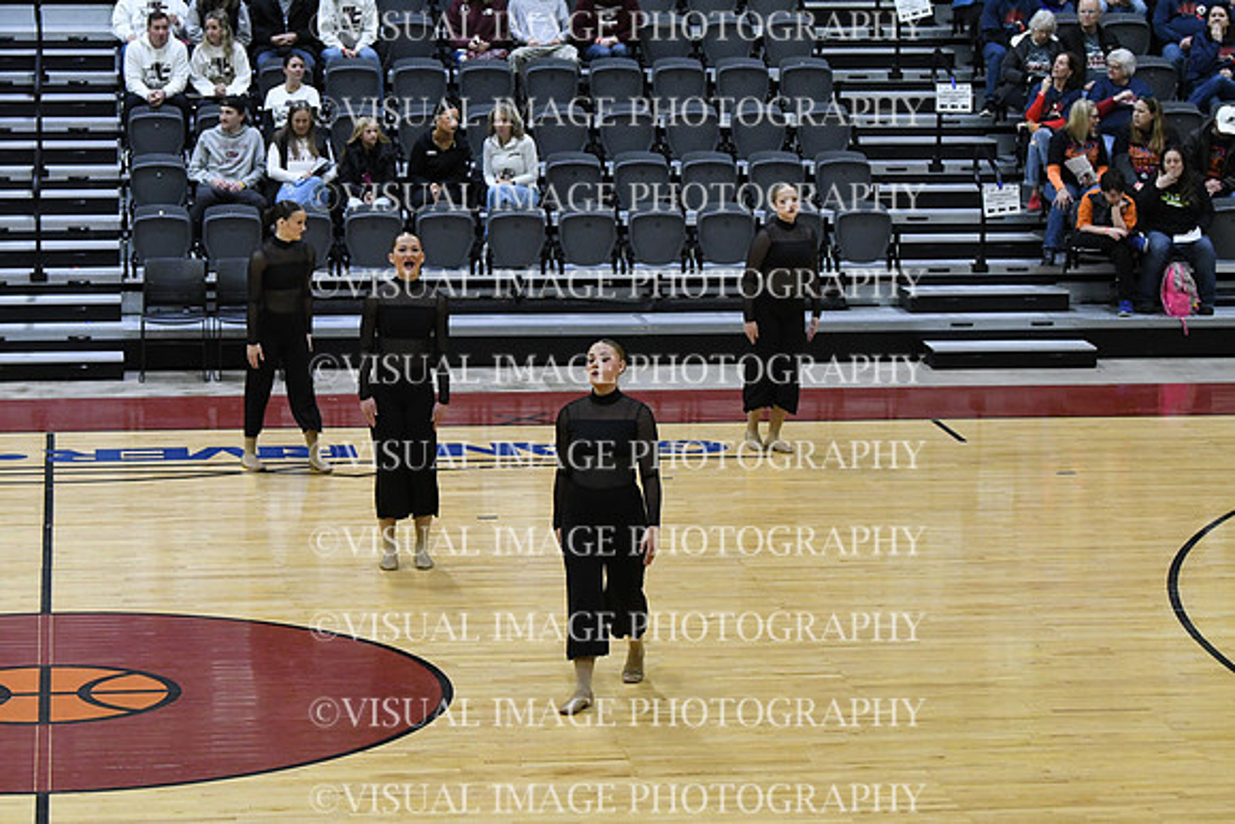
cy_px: 412
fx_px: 3843
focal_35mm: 112
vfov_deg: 12.2
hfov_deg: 18.3
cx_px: 618
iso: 5000
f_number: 4
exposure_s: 1/500
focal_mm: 75
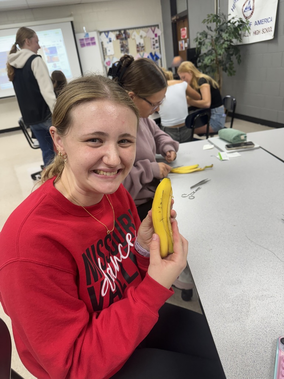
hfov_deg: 56.8
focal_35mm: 24
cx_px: 142
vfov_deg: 71.6
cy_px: 190
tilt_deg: -24.2
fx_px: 263
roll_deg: +8.2
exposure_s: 1/120
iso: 200
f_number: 1.78
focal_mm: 6.76
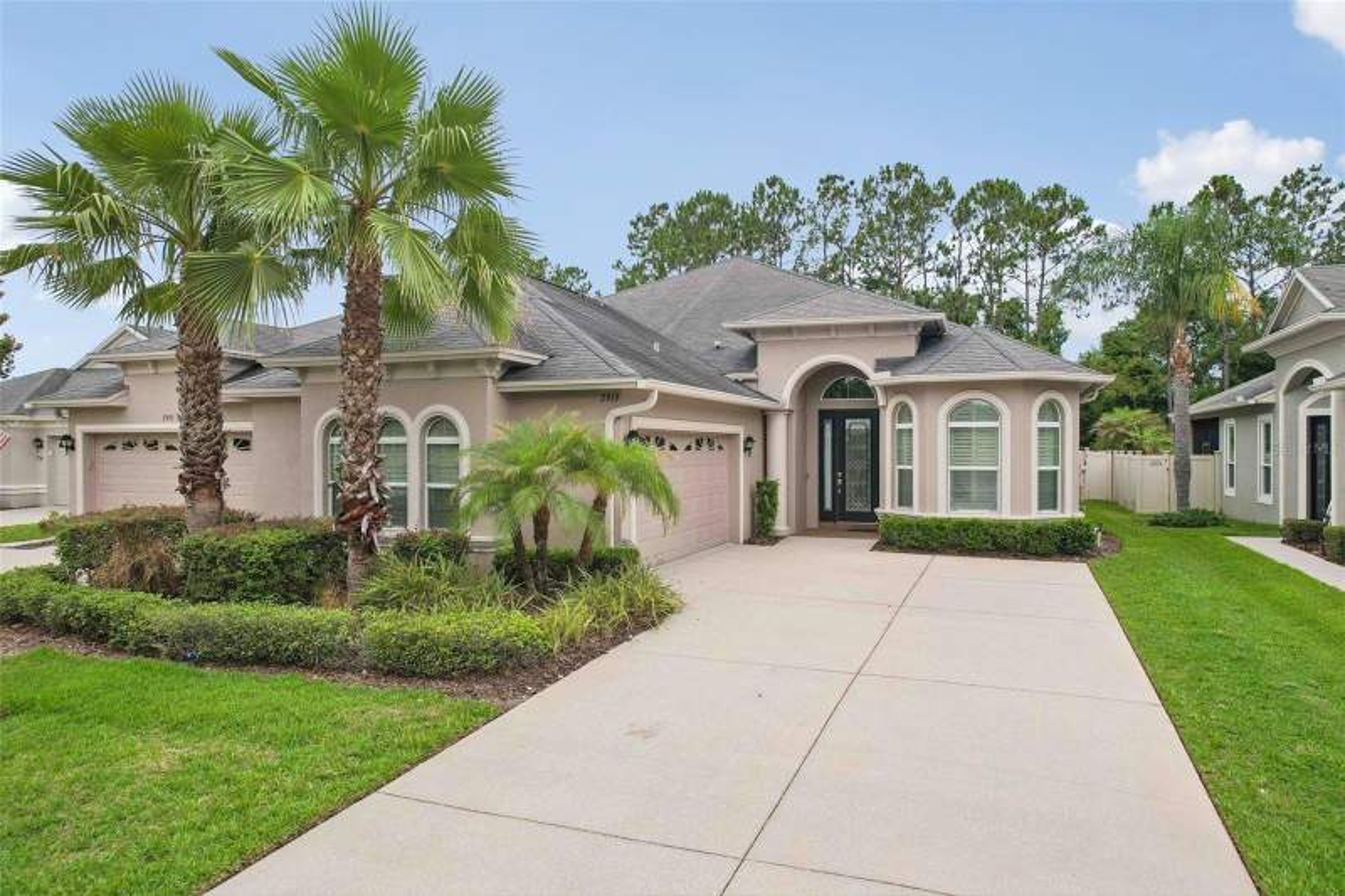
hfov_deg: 78.6
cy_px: 448
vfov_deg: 57.2
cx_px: 672
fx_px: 822
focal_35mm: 22
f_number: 2.8
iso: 110
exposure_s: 1/1600
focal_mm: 8.4
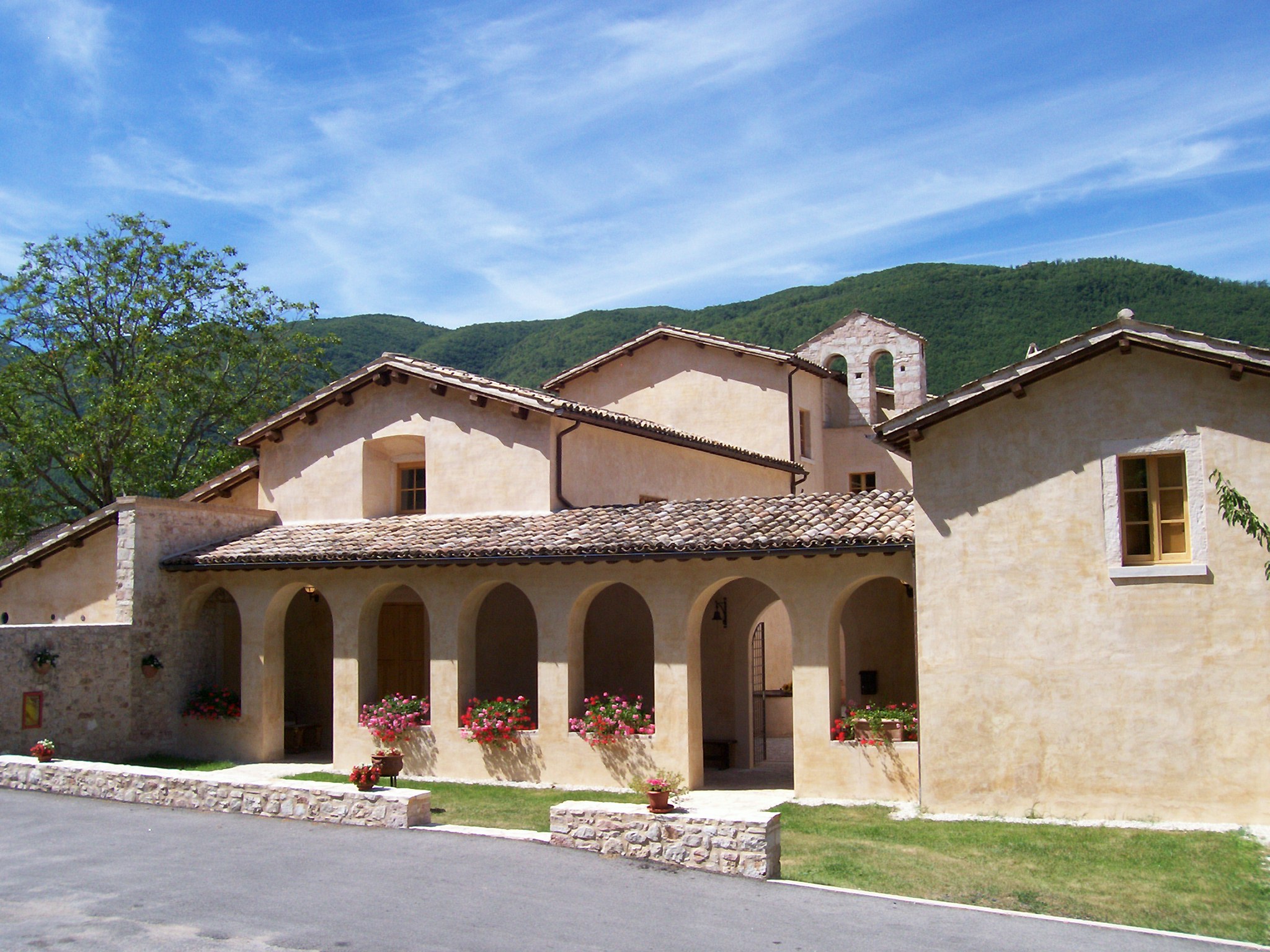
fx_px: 1247
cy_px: 476
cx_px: 635
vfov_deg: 41.8
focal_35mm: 34
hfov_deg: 54.0
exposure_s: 1/433
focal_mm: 5.6
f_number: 5.1
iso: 80
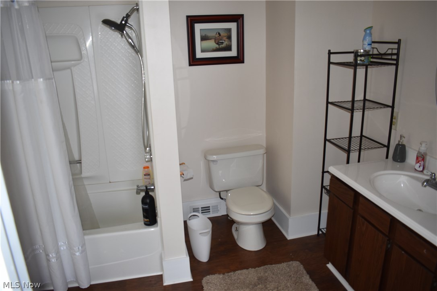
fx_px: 328
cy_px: 146
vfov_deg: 47.9
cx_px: 218
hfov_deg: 67.4
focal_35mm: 27
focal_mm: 18
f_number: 4
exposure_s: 1/60
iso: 400
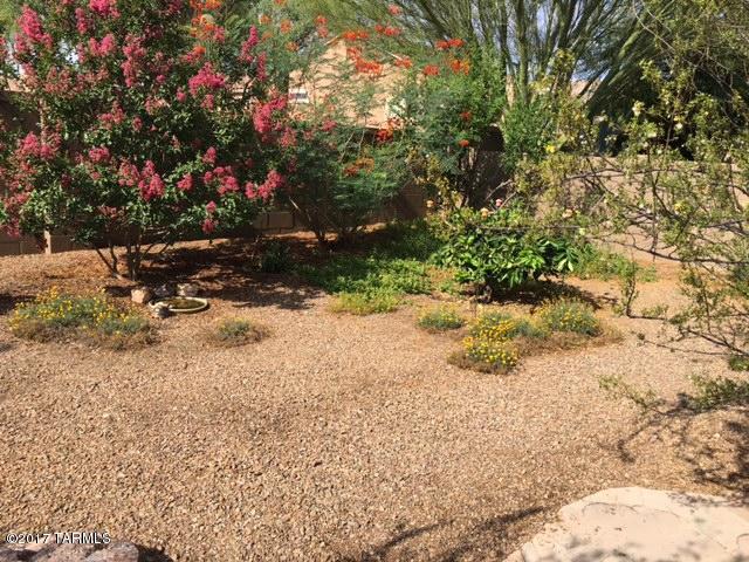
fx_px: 627
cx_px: 374
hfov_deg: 61.7
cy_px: 281
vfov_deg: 48.2
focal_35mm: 29
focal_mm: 4.15
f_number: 2.2
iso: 25
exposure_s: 1/1068
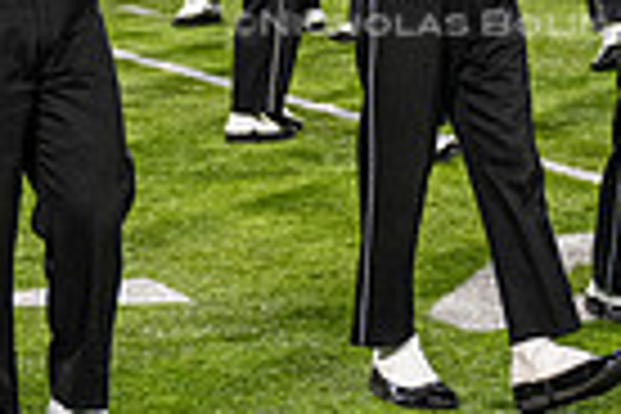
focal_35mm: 193
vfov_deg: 7.0
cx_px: 418
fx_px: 3329
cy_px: -178
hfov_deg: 10.6
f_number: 3.2
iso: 1250
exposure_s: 1/500
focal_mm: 46
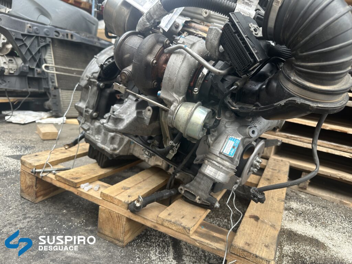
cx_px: 176
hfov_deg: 71.6
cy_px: 132
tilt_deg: -13.4
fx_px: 244
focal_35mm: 24
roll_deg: -9.2
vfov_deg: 56.8
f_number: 1.78
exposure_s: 1/121
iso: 80
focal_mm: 6.86
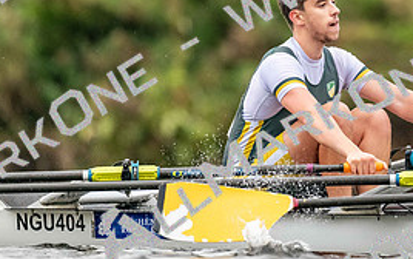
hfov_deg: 1.6
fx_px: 14892
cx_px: 415
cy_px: 36
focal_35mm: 1322
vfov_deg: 1.0
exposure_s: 1/2500
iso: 4000
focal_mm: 600
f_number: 4
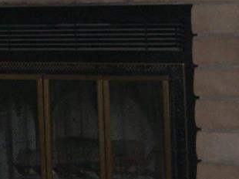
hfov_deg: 10.6
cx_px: -27
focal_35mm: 184
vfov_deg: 8.1
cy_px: 56
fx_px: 1269
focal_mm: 7.9
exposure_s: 1/60
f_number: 2.8
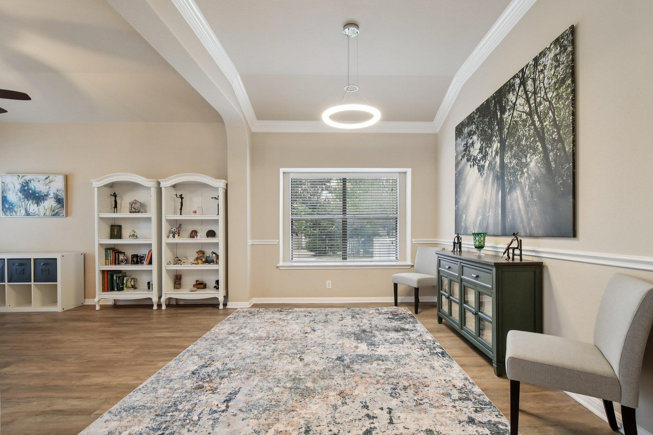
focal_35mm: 16
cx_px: 347
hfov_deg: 96.6
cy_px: 213
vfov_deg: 73.7
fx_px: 290
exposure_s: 1/13
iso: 400
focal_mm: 10
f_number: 8
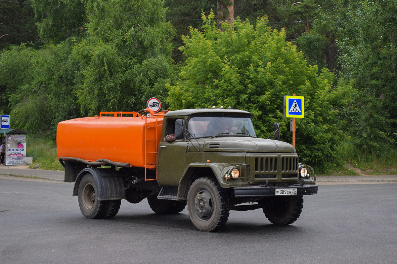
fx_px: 629
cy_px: 132
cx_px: 198
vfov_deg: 23.8
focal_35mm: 57
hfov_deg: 35.1
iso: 800
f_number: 5.6
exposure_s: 1/640
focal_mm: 38
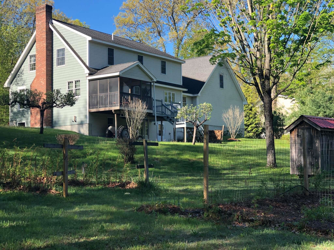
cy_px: 125
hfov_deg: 33.8
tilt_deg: +5.9
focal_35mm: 57
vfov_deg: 25.7
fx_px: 550
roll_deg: +1.4
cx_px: 167
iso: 20
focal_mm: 6.6
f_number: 2.8
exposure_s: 1/156
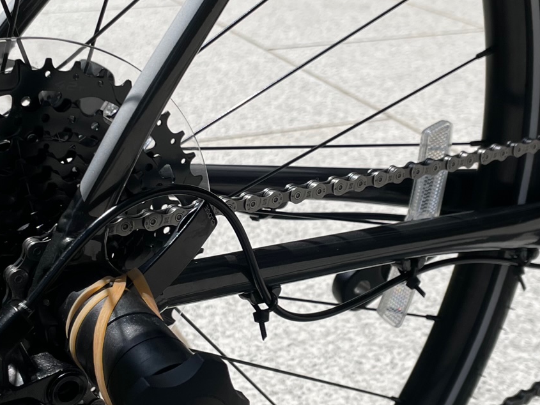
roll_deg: -1.5
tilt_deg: -20.9
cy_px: 192
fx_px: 967
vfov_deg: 23.7
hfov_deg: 31.2
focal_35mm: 62
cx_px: 268
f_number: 1.6
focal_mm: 4.2
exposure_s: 1/4651
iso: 32
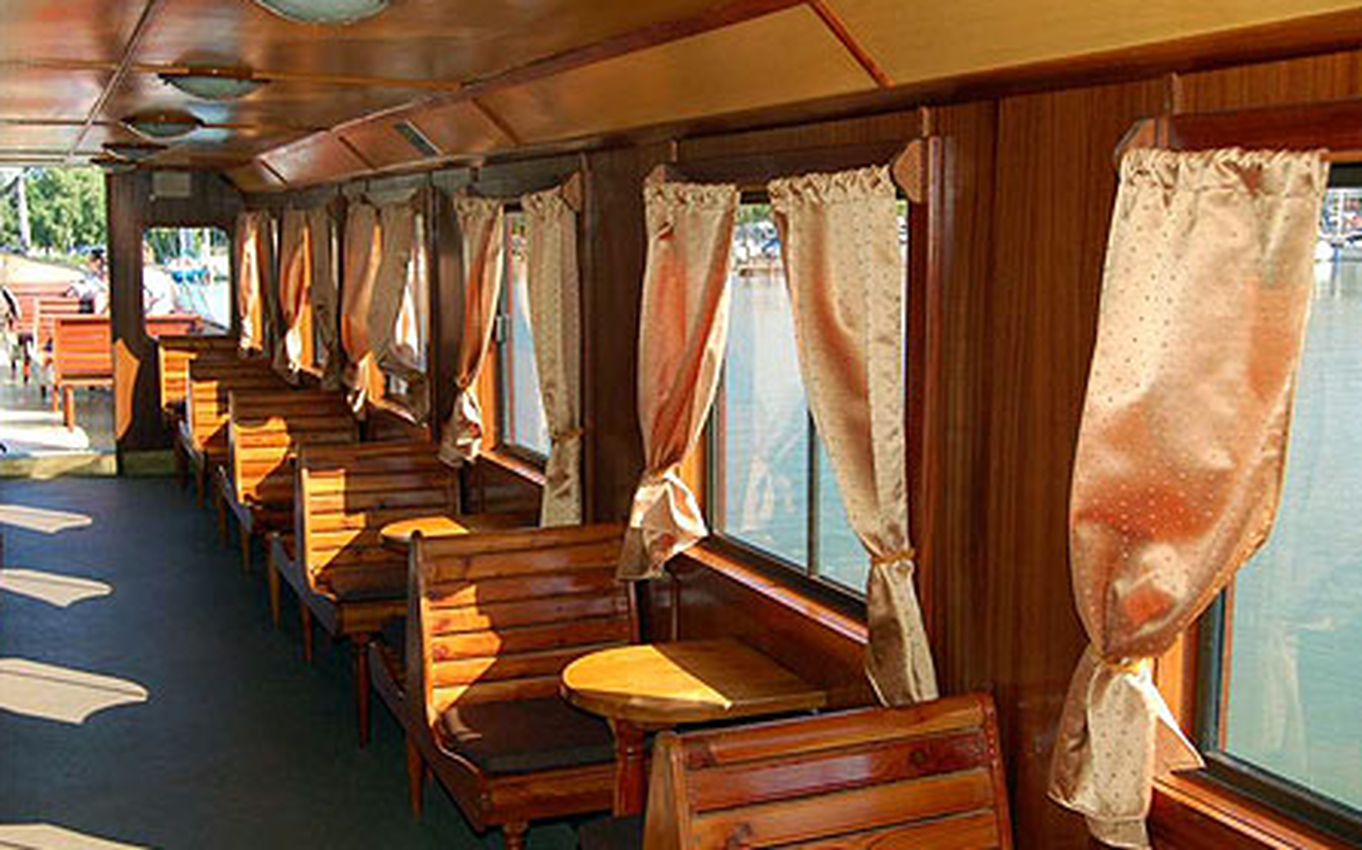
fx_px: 1484
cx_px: 679
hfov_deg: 49.3
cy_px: 428
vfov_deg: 32.0
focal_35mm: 40
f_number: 6.3
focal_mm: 26
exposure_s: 1/500
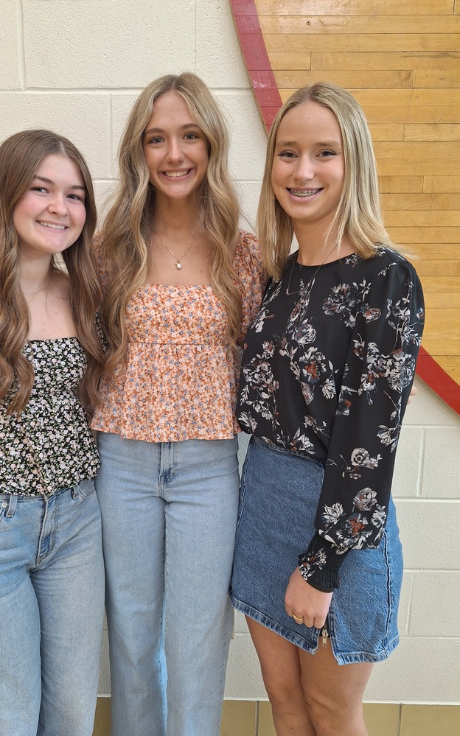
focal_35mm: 25
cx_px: 178
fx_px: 502
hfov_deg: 48.9
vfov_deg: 72.6
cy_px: 363
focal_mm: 5.54
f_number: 1.8
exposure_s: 1/40
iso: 250
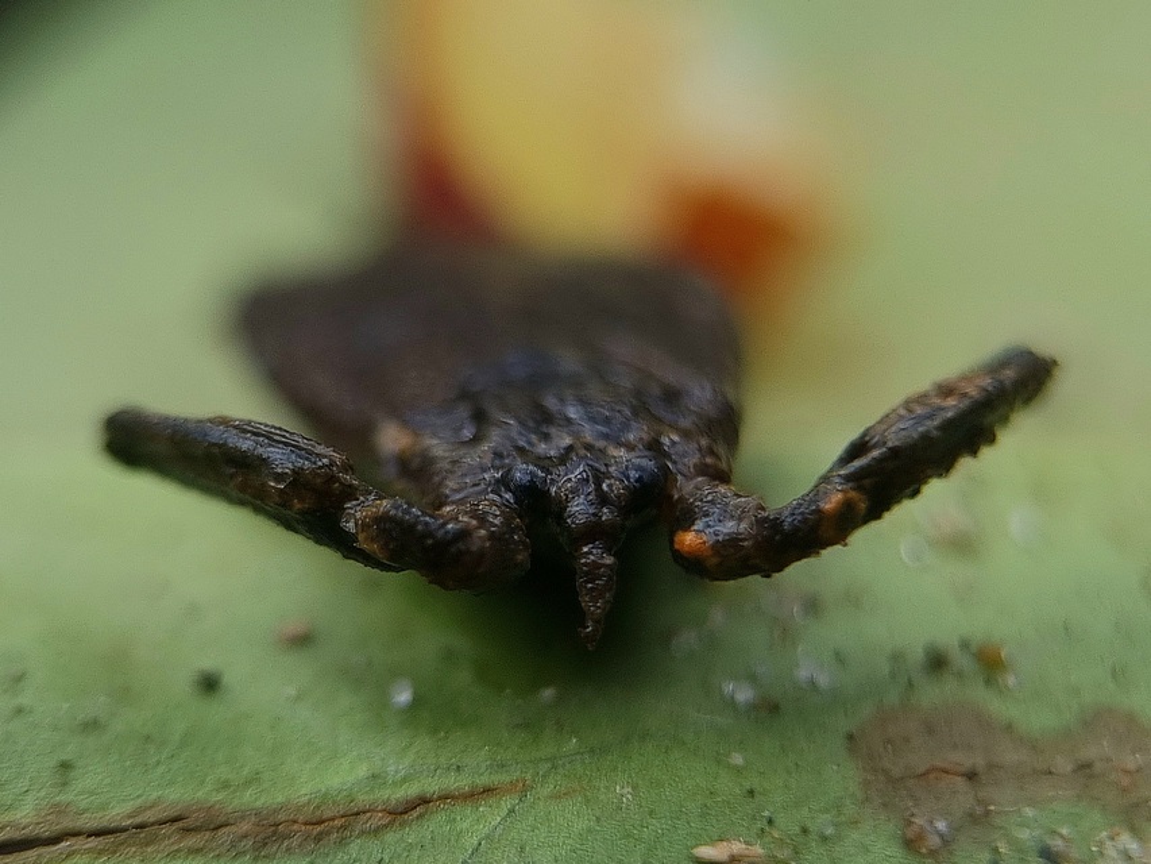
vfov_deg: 53.1
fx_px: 865
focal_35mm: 26
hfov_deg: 67.3
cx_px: 576
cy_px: 432
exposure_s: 1/385
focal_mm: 5.4
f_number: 1.8
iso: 50
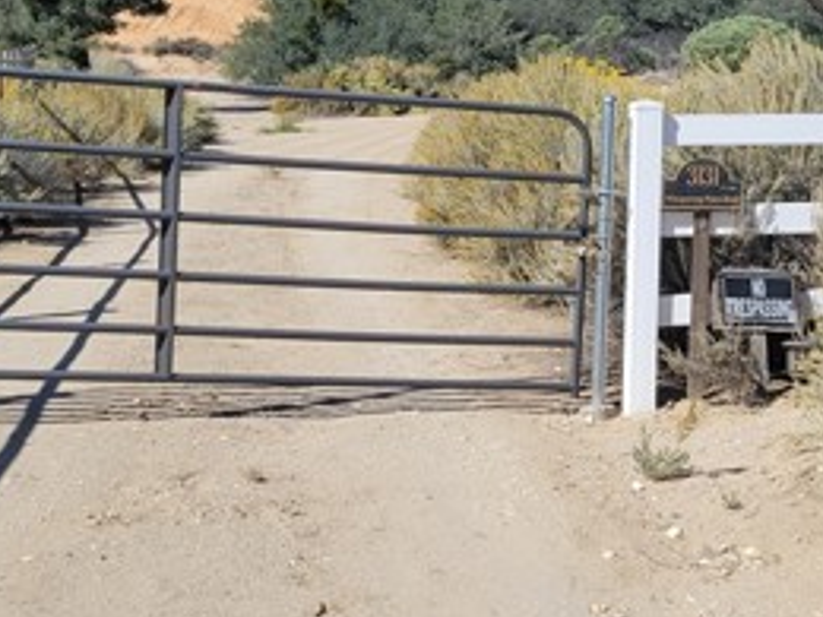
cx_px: 639
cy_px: 196
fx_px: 1522
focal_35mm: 64
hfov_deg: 29.7
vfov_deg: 22.8
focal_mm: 5.4
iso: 40
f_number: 1.8
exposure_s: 1/3100
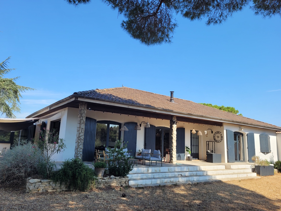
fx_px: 219
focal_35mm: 27
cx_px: 143
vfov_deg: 51.4
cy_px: 106
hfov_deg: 65.3
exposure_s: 1/1361
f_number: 1.8
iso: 40
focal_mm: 5.4
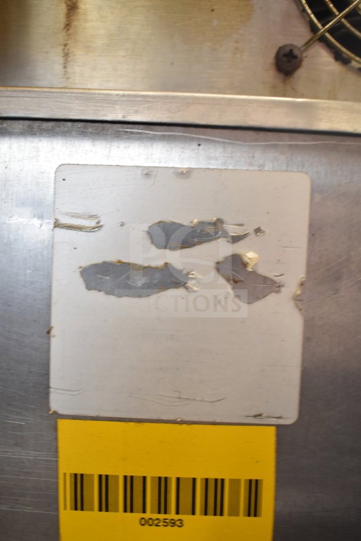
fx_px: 541
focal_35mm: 36
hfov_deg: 36.9
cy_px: 270
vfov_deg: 53.1
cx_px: 180
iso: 450
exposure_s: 1/40
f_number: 4
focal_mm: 24
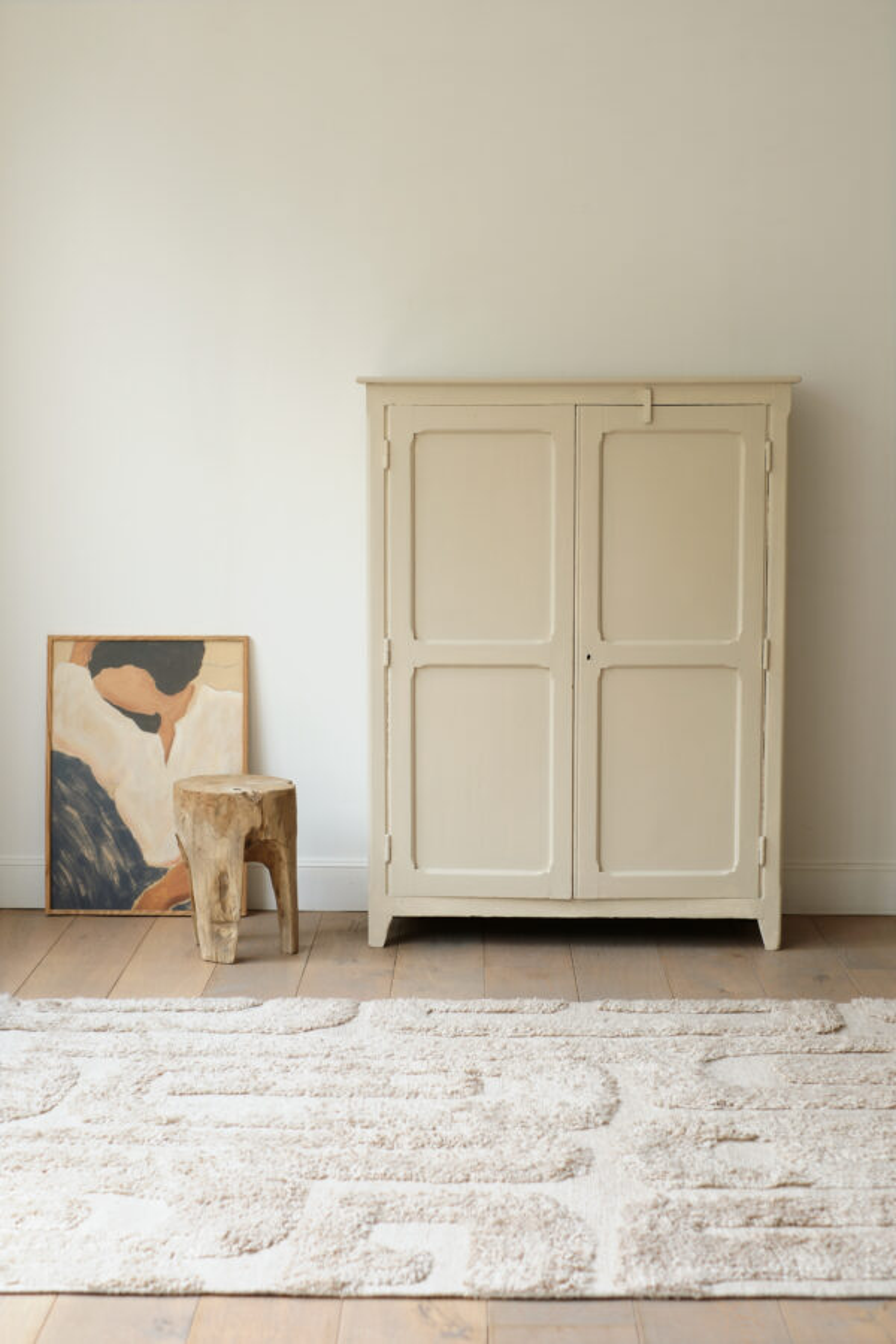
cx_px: 448
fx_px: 2091
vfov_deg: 35.6
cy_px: 672
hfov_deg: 24.2
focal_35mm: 56
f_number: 4
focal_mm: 37.6
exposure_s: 1/2400
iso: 125
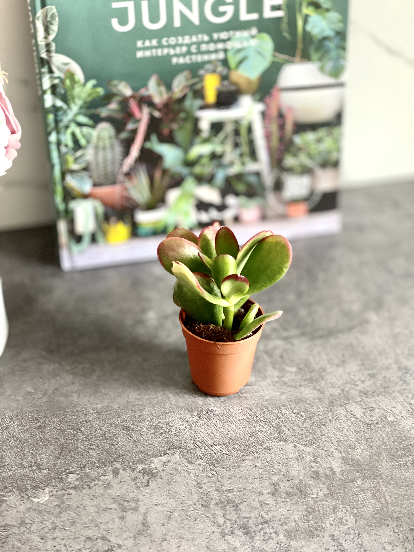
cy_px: 276
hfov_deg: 22.9
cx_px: 207
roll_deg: -0.5
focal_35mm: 64
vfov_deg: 30.3
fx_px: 1021
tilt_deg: -38.1
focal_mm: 7.5
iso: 250
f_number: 2.2
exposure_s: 1/40
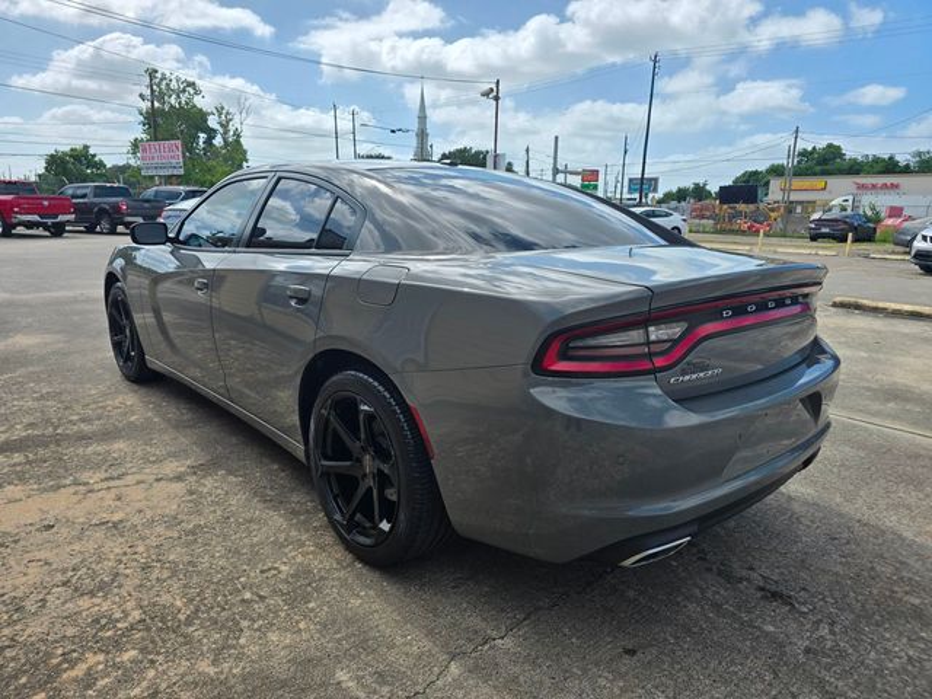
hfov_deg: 73.9
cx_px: 466
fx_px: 619
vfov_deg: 58.9
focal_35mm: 23
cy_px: 350
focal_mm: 6.3
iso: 12
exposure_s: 1/922
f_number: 1.7
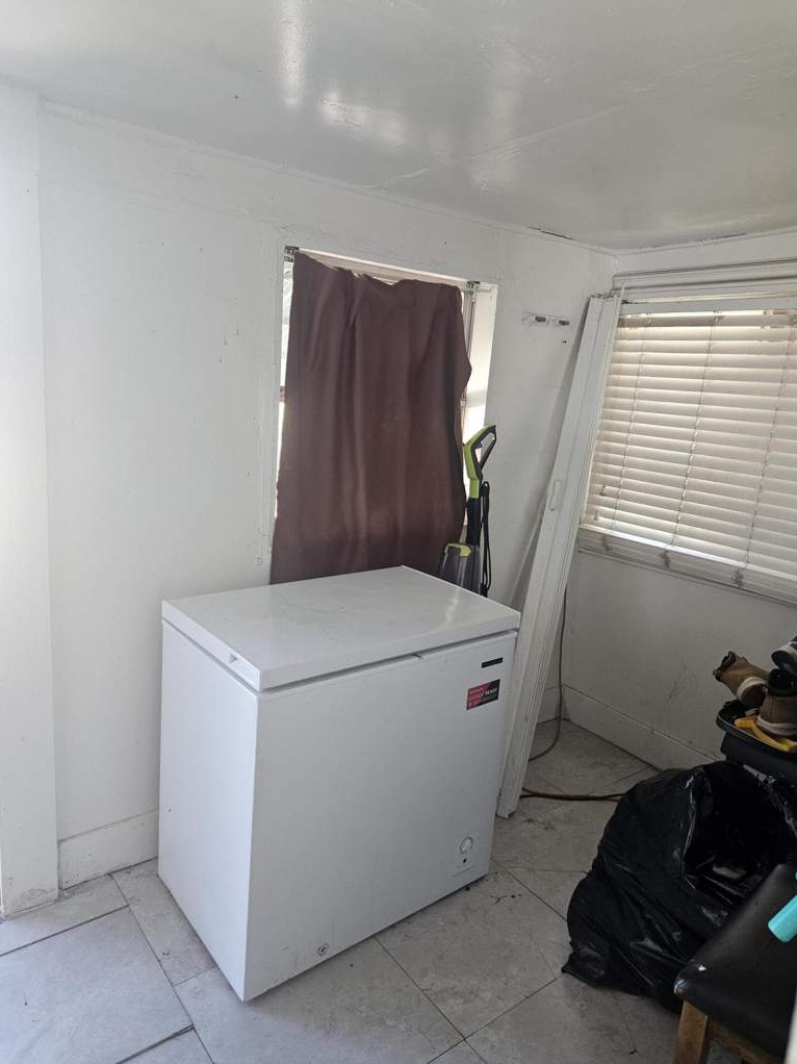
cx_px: 413
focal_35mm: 24
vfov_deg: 71.6
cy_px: 535
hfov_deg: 56.8
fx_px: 737
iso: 200
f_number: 1.8
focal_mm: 5.4
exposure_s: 1/120
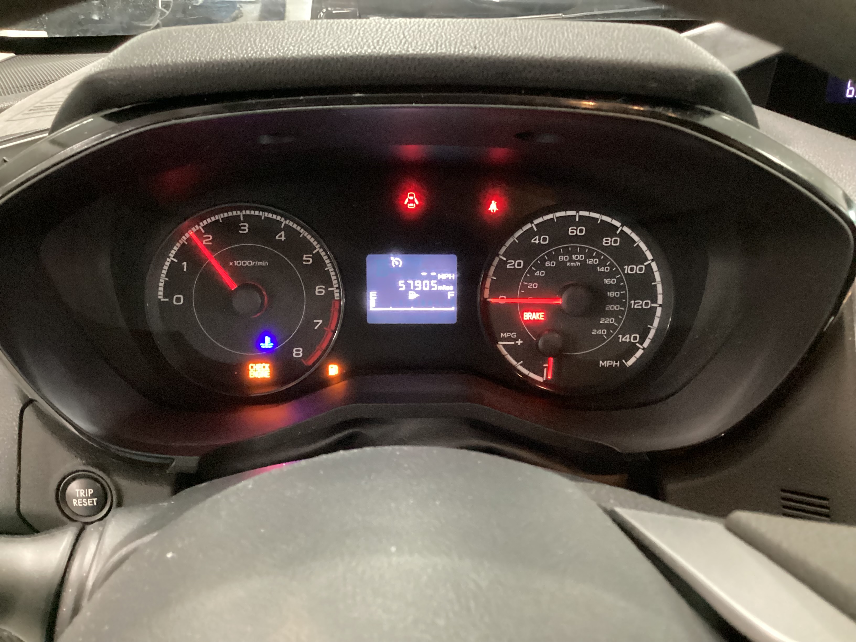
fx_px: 767
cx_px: 428
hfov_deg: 58.4
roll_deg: -2.8
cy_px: 321
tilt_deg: -28.1
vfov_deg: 45.4
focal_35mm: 31
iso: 640
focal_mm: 3.3
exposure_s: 1/17
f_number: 2.4
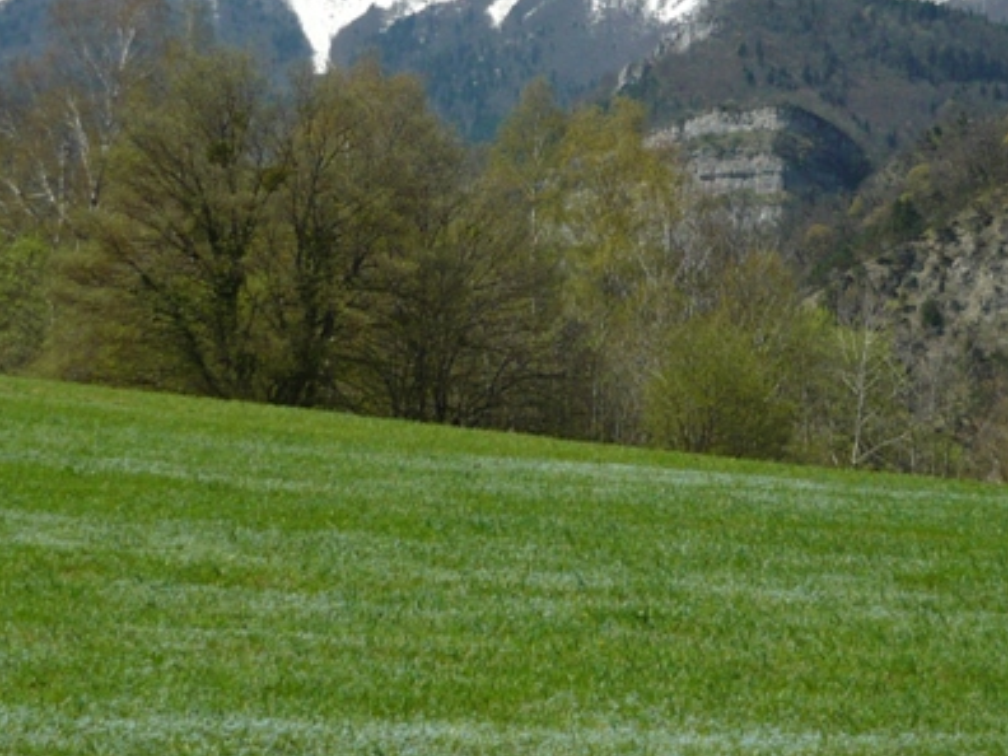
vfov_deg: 13.0
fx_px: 3291
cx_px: 710
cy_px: 81
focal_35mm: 113
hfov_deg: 17.4
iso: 100
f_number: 9
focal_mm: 7.2
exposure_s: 1/200
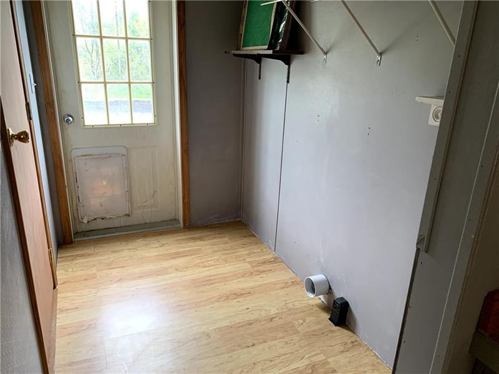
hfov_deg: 67.3
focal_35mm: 26
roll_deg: -2.4
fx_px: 375
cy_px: 187
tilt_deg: -18.6
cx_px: 250
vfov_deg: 53.1
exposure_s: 1/66
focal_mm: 4.25
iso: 100
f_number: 1.8
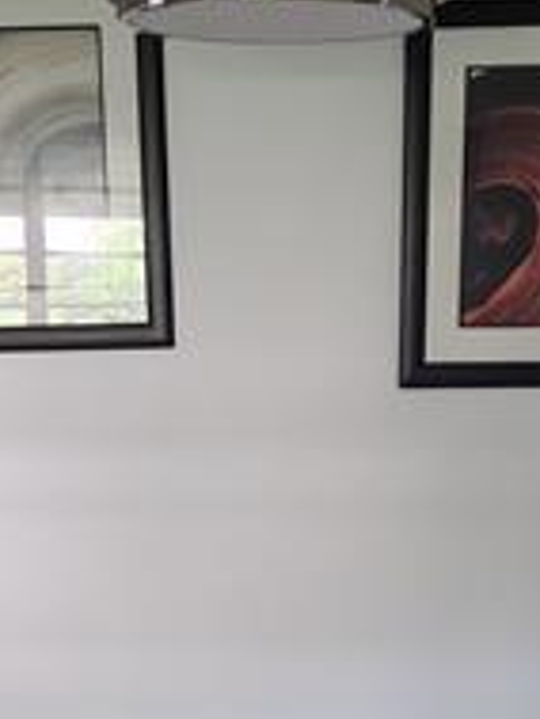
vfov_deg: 25.0
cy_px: 616
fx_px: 1579
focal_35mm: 76
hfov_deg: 19.4
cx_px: 266
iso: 745
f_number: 1.8
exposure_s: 1/100
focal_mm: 5.56
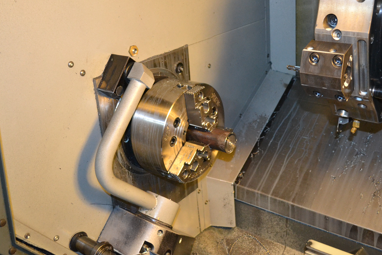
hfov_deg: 47.4
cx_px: 207
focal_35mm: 41
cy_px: 94
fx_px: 435
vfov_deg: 32.5
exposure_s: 1/60
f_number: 3.8
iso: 2000
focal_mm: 20
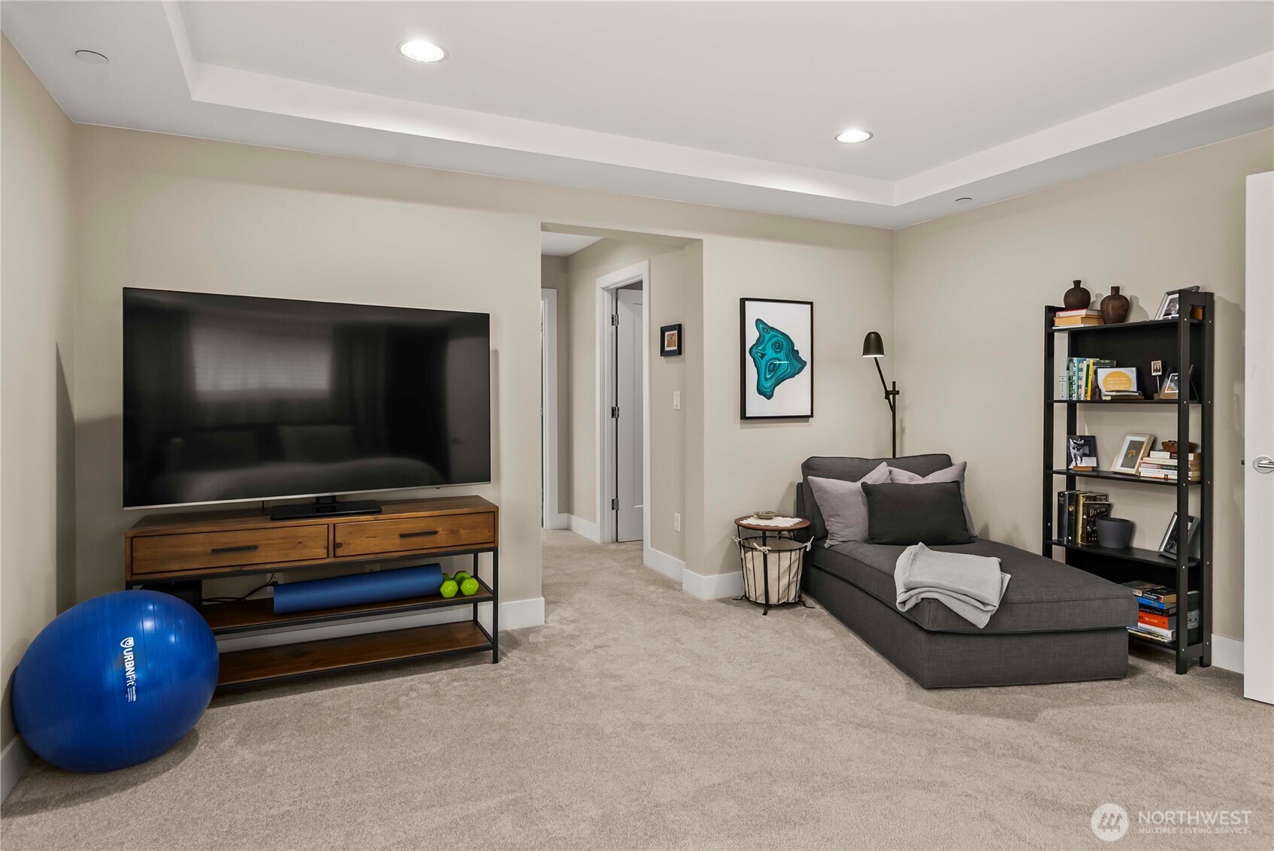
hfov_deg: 86.9
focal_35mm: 19
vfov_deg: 64.6
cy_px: 426
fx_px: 673
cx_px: 637
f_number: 7.1
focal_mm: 19
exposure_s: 1/3
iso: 1000
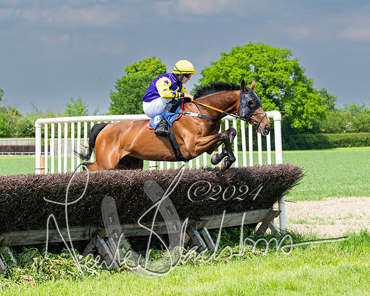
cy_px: 158
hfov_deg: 13.8
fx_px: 1526
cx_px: 188
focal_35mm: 139
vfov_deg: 11.1
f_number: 5
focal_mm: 70
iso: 400
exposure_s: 1/2000
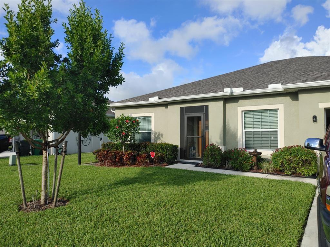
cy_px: 124
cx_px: 165
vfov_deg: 53.1
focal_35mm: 26
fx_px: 248
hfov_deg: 67.3
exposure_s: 1/1587
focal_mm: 5.58
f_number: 1.8
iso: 50
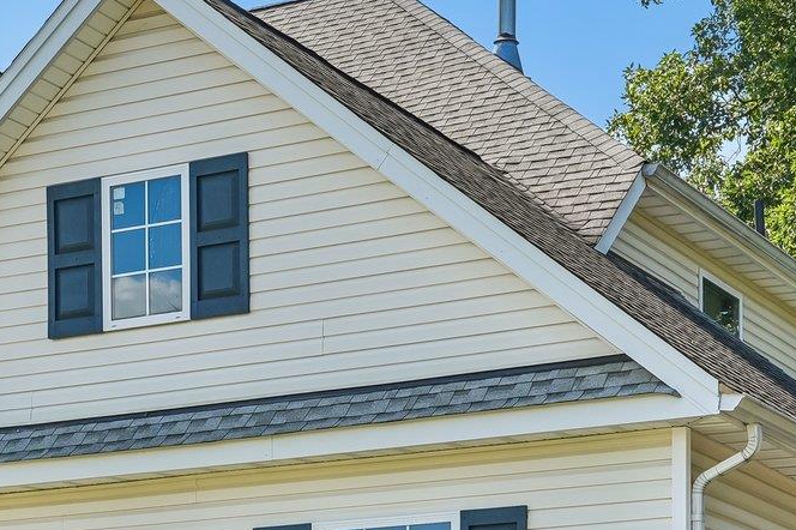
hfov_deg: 18.7
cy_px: 453
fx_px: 2387
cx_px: 109
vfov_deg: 12.6
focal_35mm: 108
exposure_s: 1/250
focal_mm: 35
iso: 100
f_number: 8
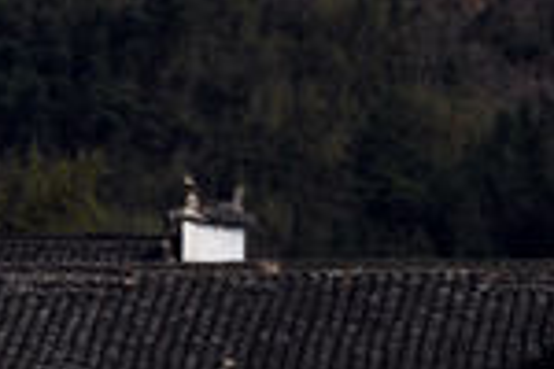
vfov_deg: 2.9
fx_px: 7355
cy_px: 426
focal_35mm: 478
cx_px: -436
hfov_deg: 4.3
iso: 200
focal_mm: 70
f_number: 13
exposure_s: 1/640
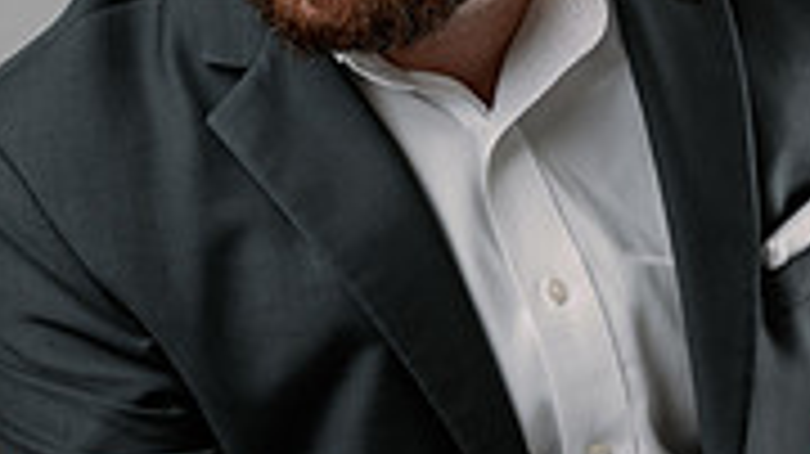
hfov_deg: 16.4
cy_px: 306
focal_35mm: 131
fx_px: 2812
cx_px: 367
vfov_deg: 9.2
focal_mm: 50
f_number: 5
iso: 100
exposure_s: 1/200
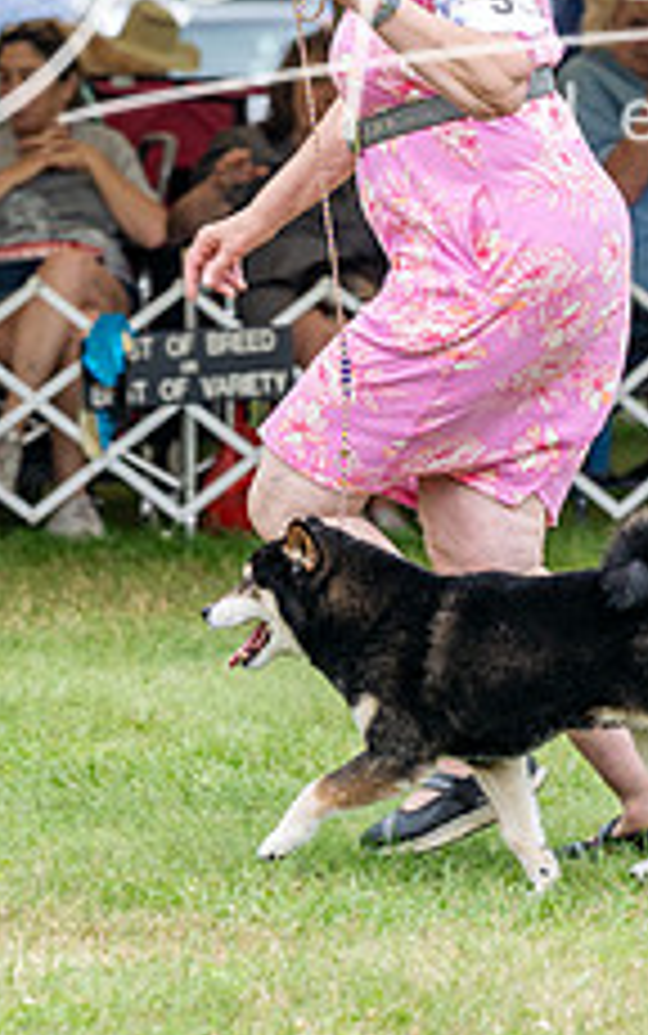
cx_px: 392
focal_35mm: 324
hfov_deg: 4.1
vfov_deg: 6.5
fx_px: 9144
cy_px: 254
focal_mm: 126
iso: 400
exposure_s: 1/400
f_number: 4.5
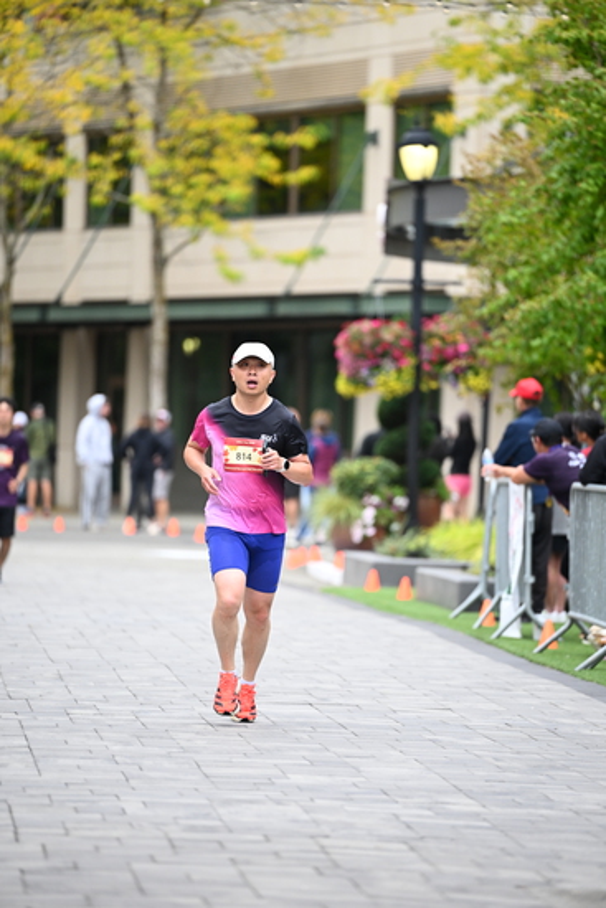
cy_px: 454
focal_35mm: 200
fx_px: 5046
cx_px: 303
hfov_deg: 6.9
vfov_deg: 10.3
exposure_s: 1/2000
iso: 1000
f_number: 2.8
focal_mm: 200
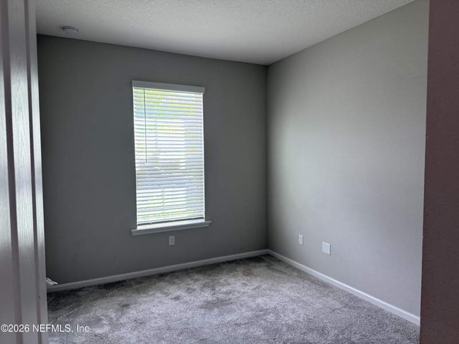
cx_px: 230
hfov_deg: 71.6
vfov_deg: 56.8
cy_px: 172
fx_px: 318
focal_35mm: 24
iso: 125
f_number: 1.78
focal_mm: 6.76
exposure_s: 1/232
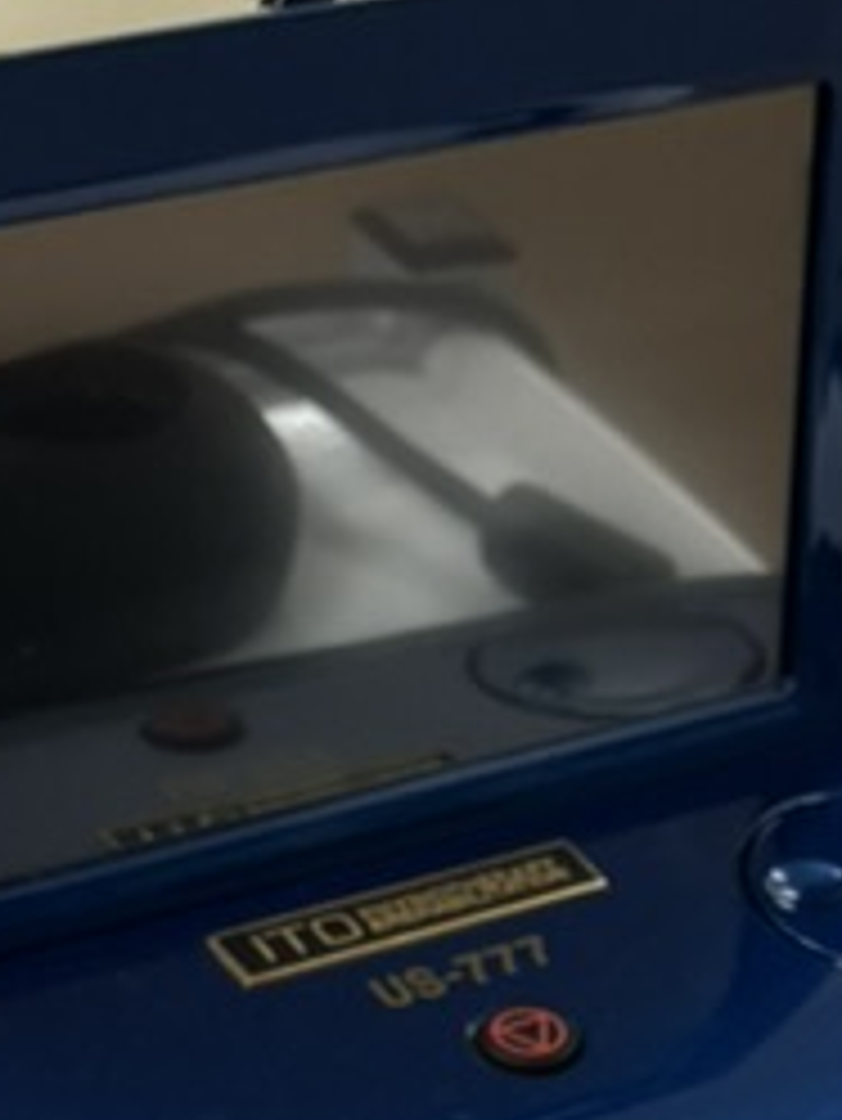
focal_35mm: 107
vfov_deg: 16.4
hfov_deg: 13.7
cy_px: 1799
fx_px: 3467
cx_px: 729
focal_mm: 5.96
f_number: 1.6
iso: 80
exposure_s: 1/60
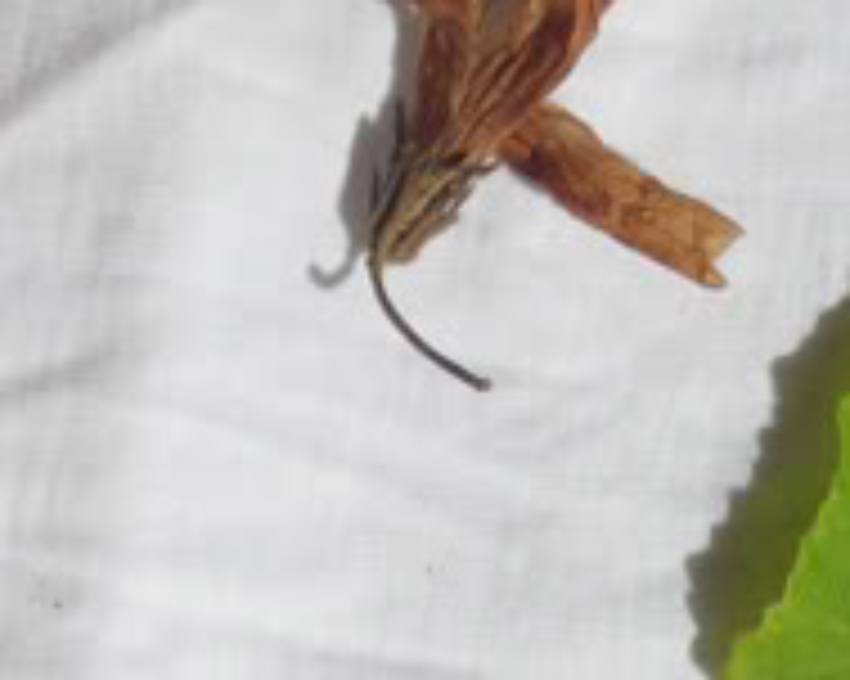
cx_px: 567
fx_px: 6412
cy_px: 824
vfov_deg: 6.0
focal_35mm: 255
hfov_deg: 7.6
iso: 50
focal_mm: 12.7
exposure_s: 1/250
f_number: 8.4
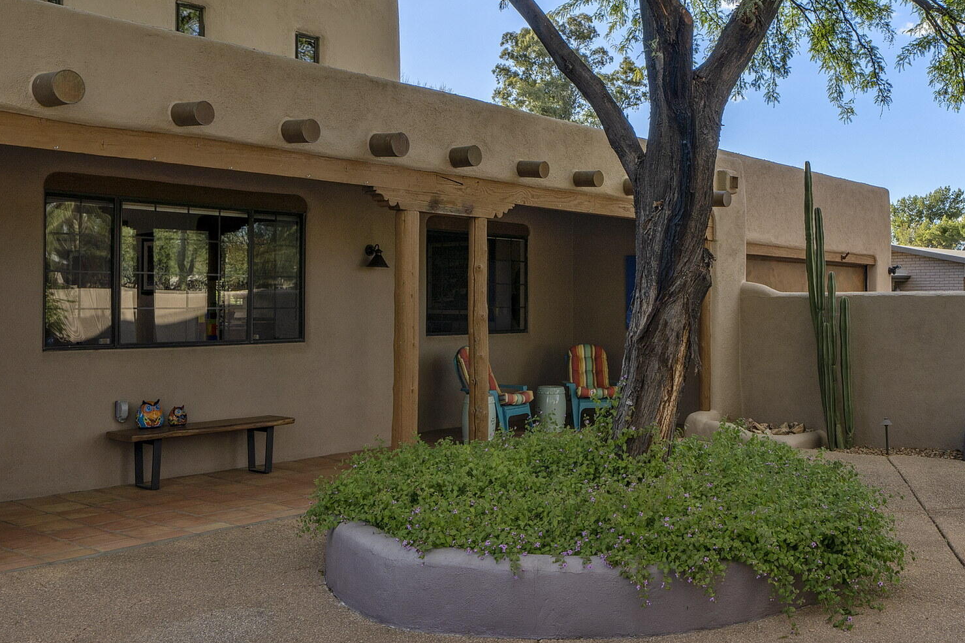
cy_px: 237
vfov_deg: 36.6
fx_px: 965
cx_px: 669
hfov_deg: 51.8
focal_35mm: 36
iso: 100
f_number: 9
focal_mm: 19
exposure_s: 1/100
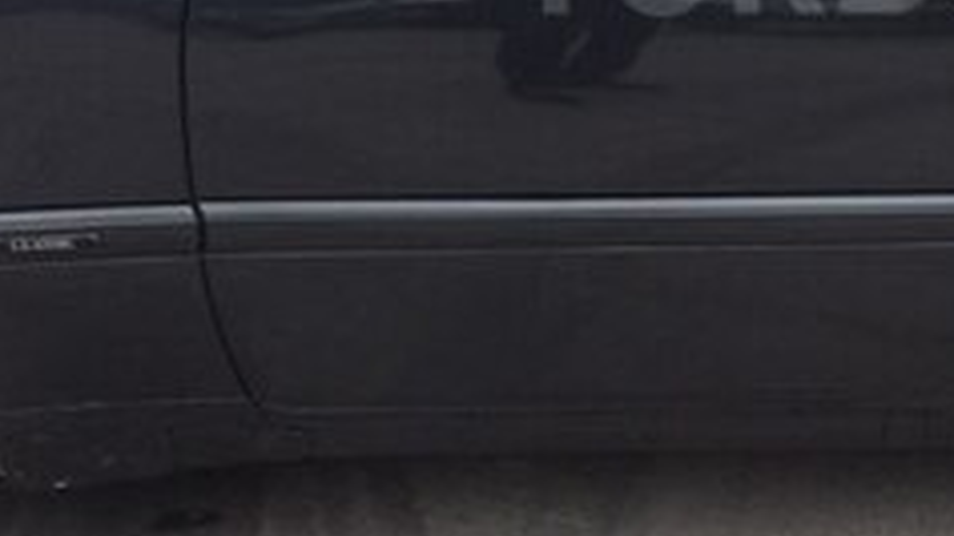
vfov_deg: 13.5
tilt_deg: -21.4
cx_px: 922
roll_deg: -4.1
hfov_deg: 23.3
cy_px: -46
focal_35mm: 88
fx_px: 2225
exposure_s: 1/214
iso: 32
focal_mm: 4.15
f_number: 2.2
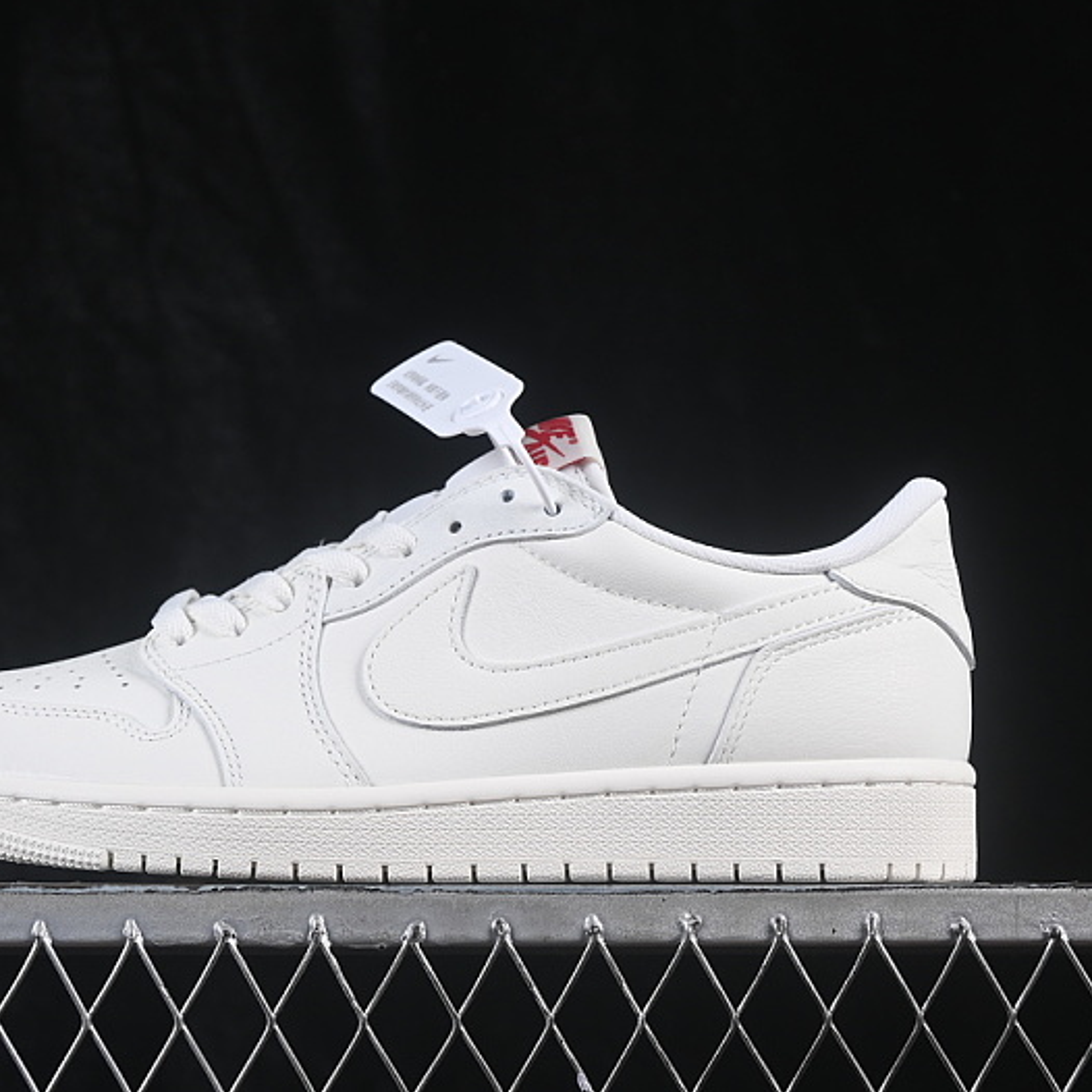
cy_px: 543
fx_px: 3462
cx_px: 432
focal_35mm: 97
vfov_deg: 17.9
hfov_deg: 17.9
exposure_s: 1/80
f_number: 8
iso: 160
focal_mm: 50
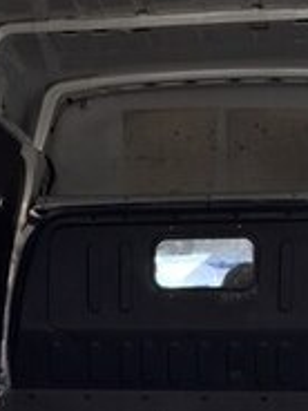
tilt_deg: -5.7
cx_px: 67
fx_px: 1234
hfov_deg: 14.2
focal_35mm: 104
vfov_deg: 18.0
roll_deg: +0.3
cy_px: 479
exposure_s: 1/126
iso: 25
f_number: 2.2
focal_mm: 4.15
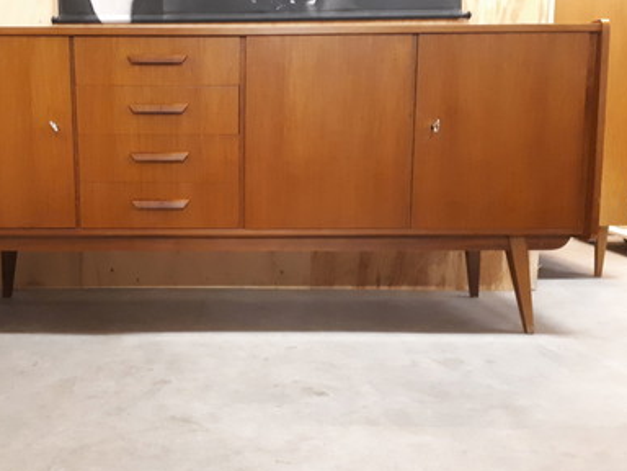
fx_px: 652
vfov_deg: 39.7
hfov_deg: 50.6
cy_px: 232
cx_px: 219
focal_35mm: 36
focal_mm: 3.6
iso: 800
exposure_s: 1/17
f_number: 1.9
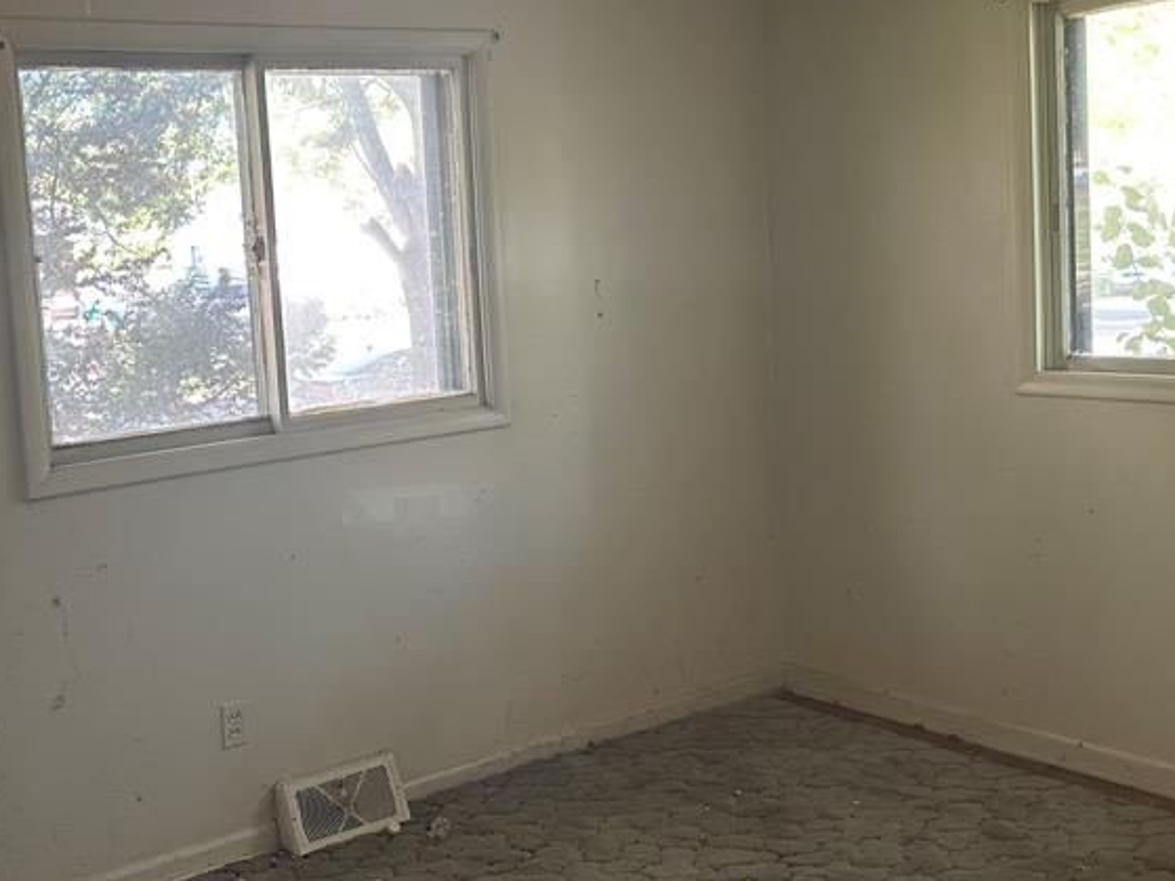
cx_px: 359
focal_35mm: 44
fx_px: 1493
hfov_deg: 42.2
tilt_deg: -4.3
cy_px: 364
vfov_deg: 32.8
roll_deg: +3.4
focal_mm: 6.86
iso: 250
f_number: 1.78
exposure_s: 1/60
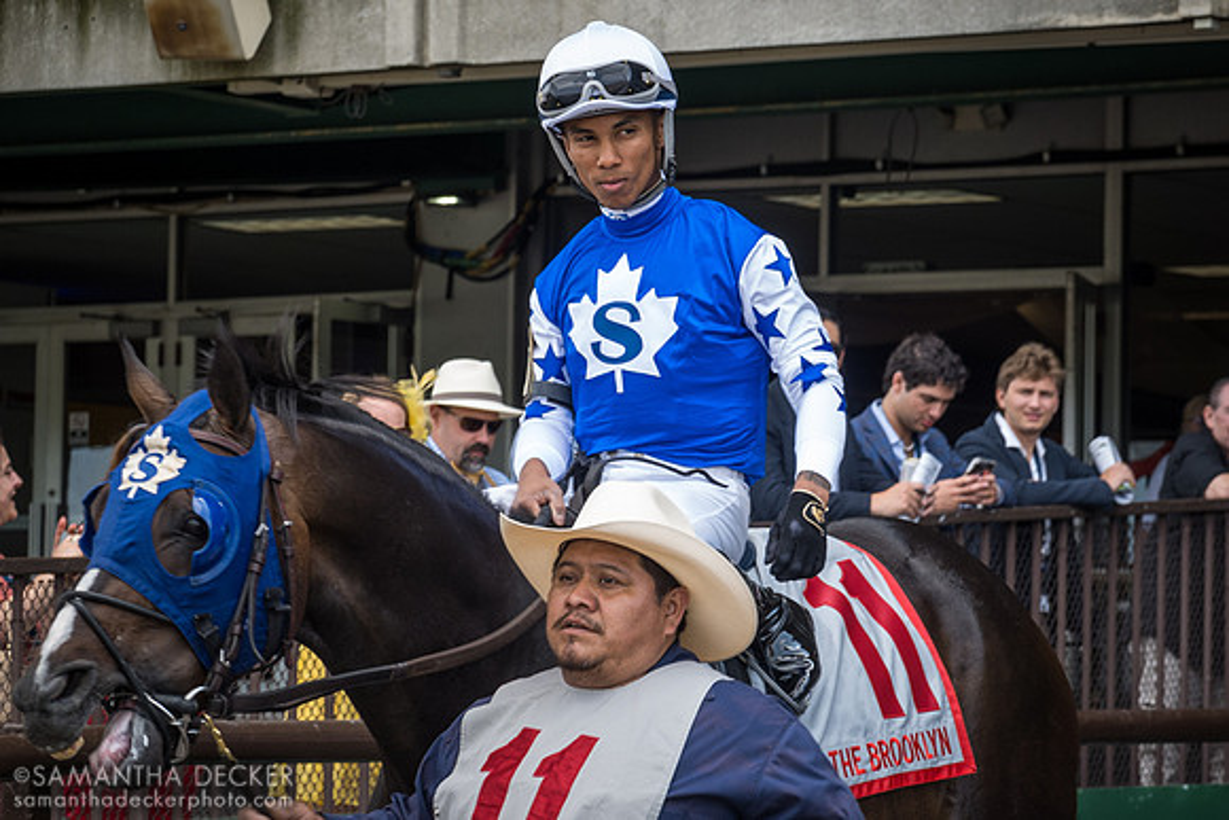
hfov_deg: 11.1
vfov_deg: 7.4
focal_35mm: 185
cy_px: 421
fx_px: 6302
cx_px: 713
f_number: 4.5
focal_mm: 57.82
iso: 100
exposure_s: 1/160
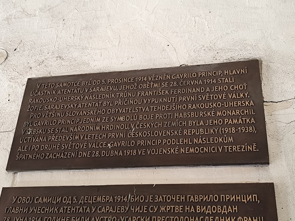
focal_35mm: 44
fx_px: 375
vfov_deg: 32.9
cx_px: 148
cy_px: 110
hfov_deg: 42.9
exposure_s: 1/100
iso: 1000
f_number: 1.65
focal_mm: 6.19
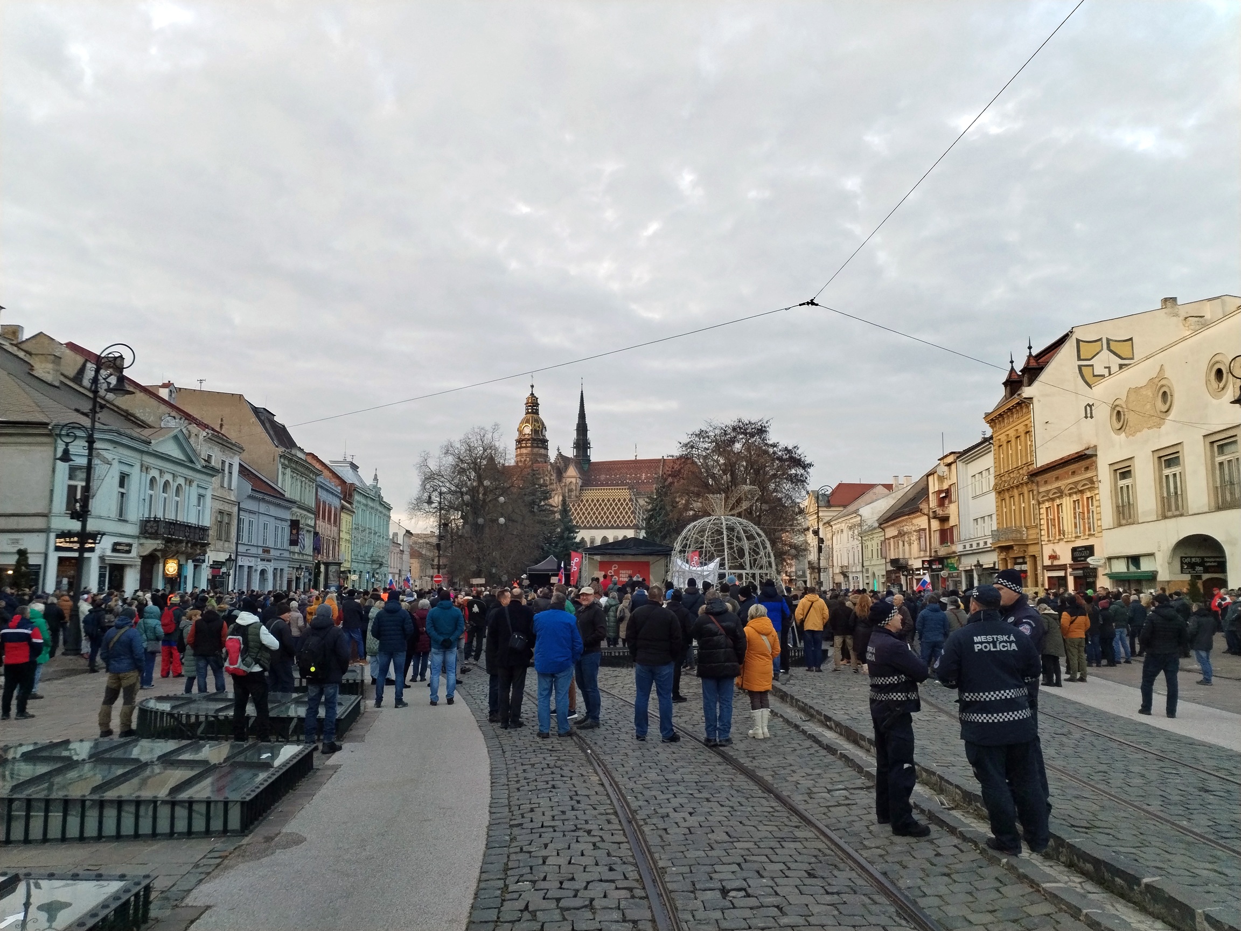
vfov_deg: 53.1
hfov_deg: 67.3
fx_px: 932
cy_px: 466
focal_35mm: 26
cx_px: 620
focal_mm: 4.75
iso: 160
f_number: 1.8
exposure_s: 1/100
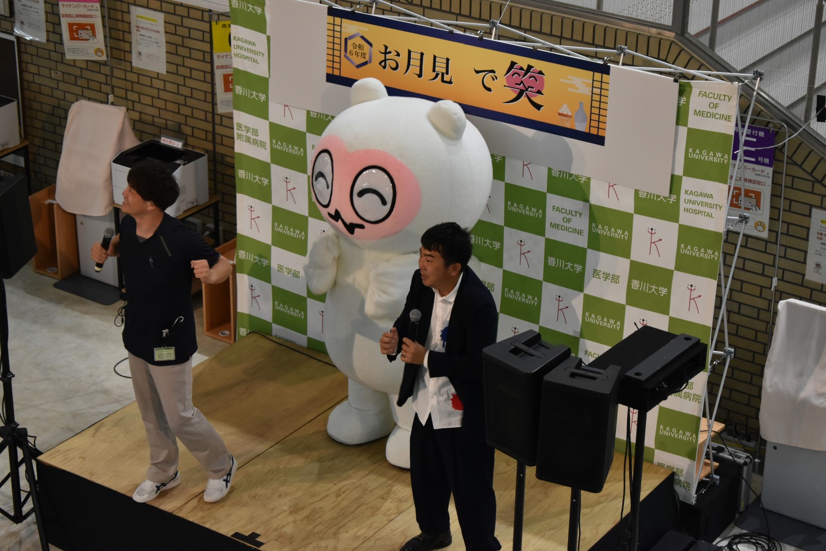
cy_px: 276
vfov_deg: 16.6
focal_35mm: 82
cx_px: 413
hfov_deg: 24.6
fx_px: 1893
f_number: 5.6
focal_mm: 55
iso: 1100
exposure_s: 1/60
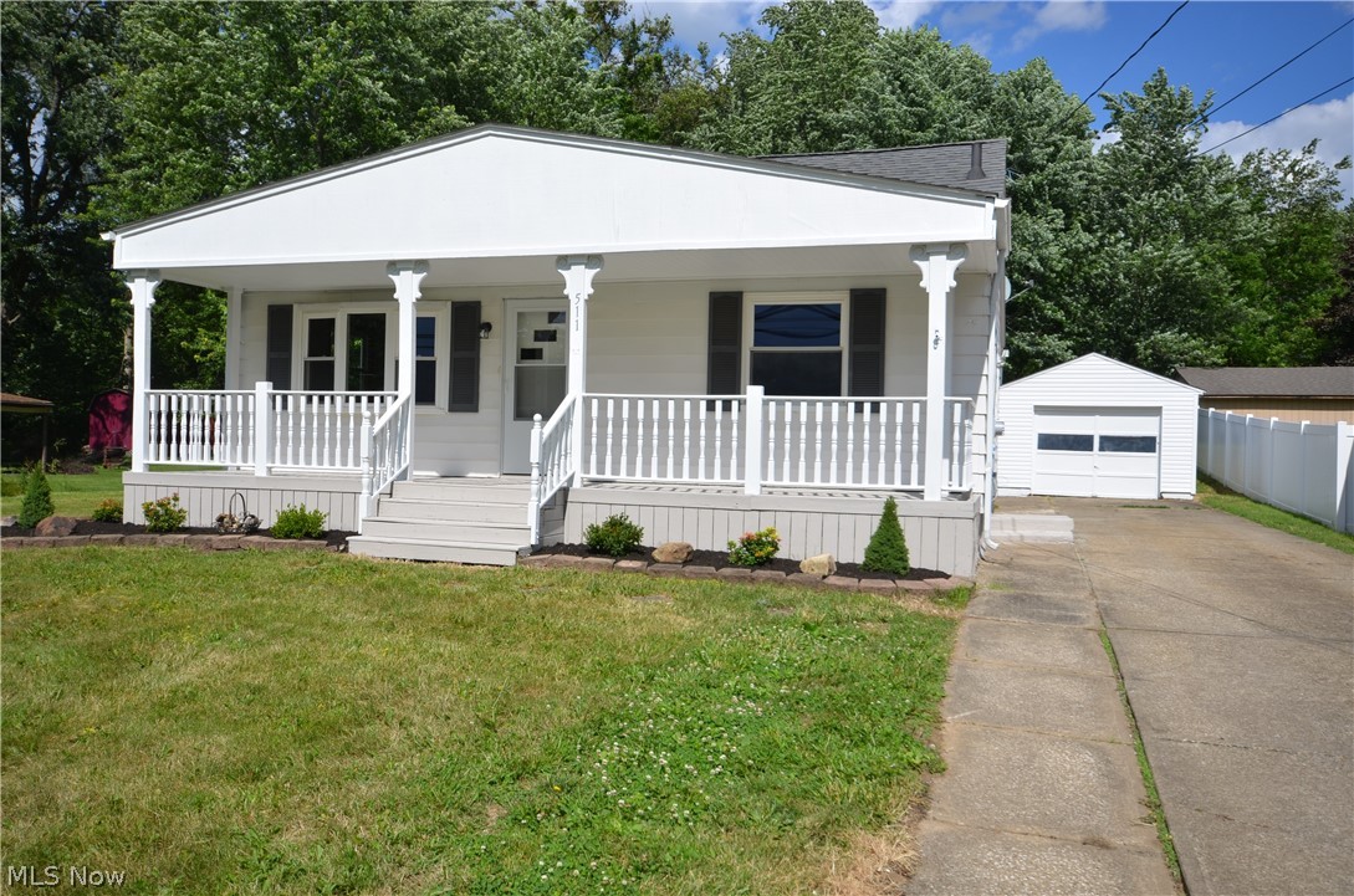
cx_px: 677
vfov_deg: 43.4
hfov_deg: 62.0
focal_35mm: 30
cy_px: 448
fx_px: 1126
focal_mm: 20
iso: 100
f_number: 8
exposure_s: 1/250
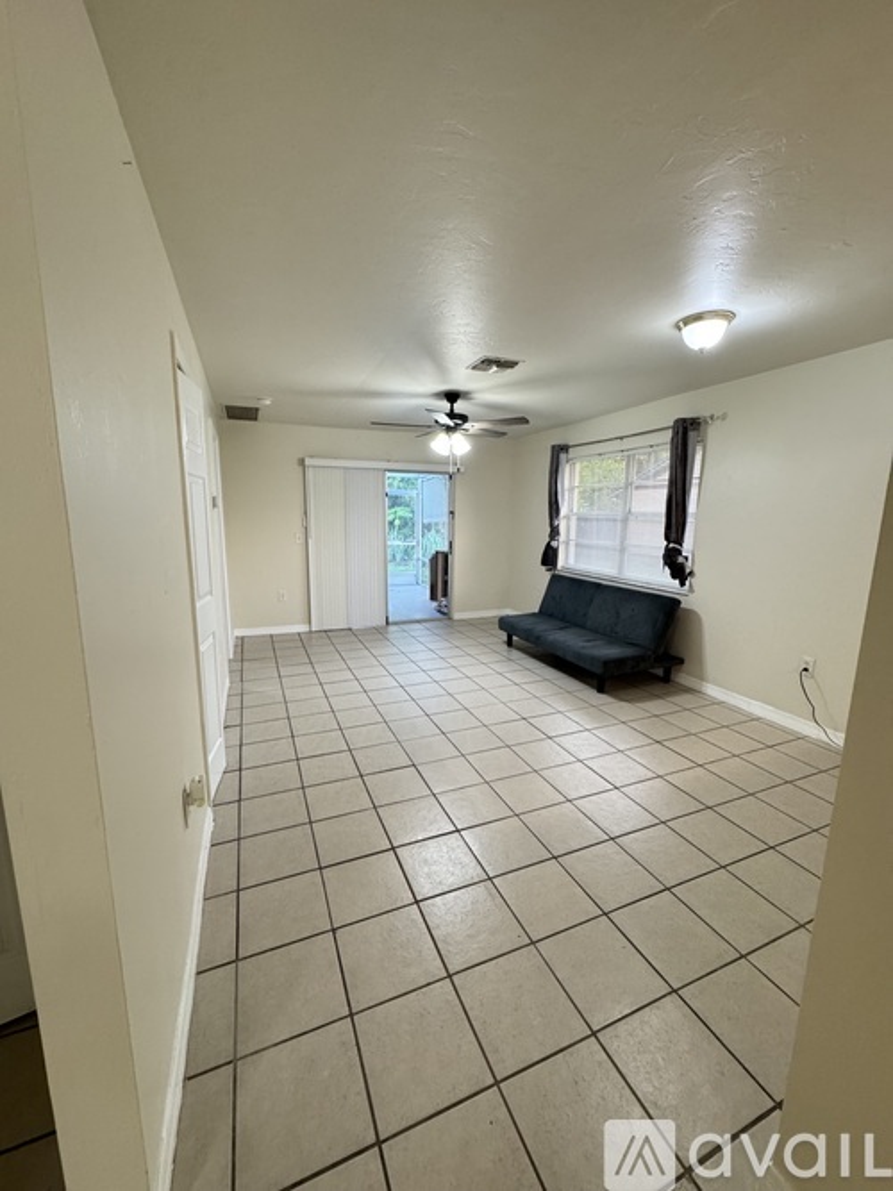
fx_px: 482
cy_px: 596
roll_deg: +0.1
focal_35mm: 14
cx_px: 446
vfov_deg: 102.1
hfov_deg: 85.7
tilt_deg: -10.2
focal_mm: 2.22
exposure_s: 1/60
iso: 250
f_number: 2.2
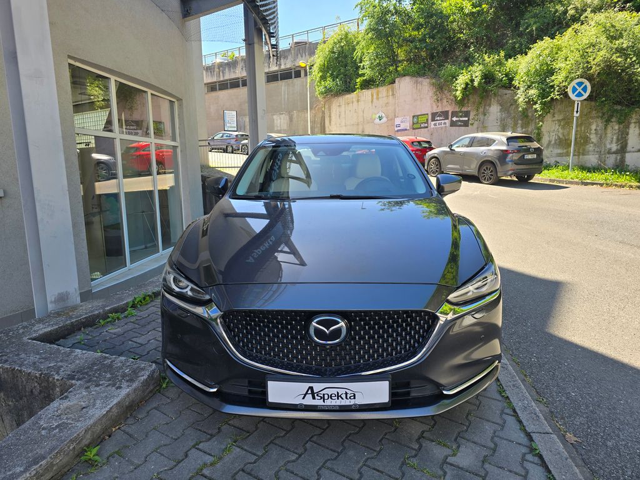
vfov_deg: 58.9
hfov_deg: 73.9
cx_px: 320
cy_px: 240
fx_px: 425
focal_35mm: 23
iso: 12
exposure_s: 1/215
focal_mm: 6.3
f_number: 1.7
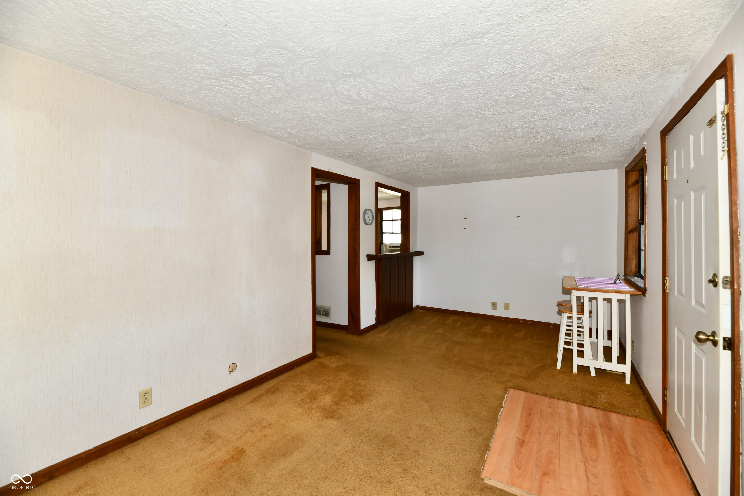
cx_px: 372
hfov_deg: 104.3
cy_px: 248
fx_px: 289
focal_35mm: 14
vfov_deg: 81.2
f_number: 6.3
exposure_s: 1/60
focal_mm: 14
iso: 640
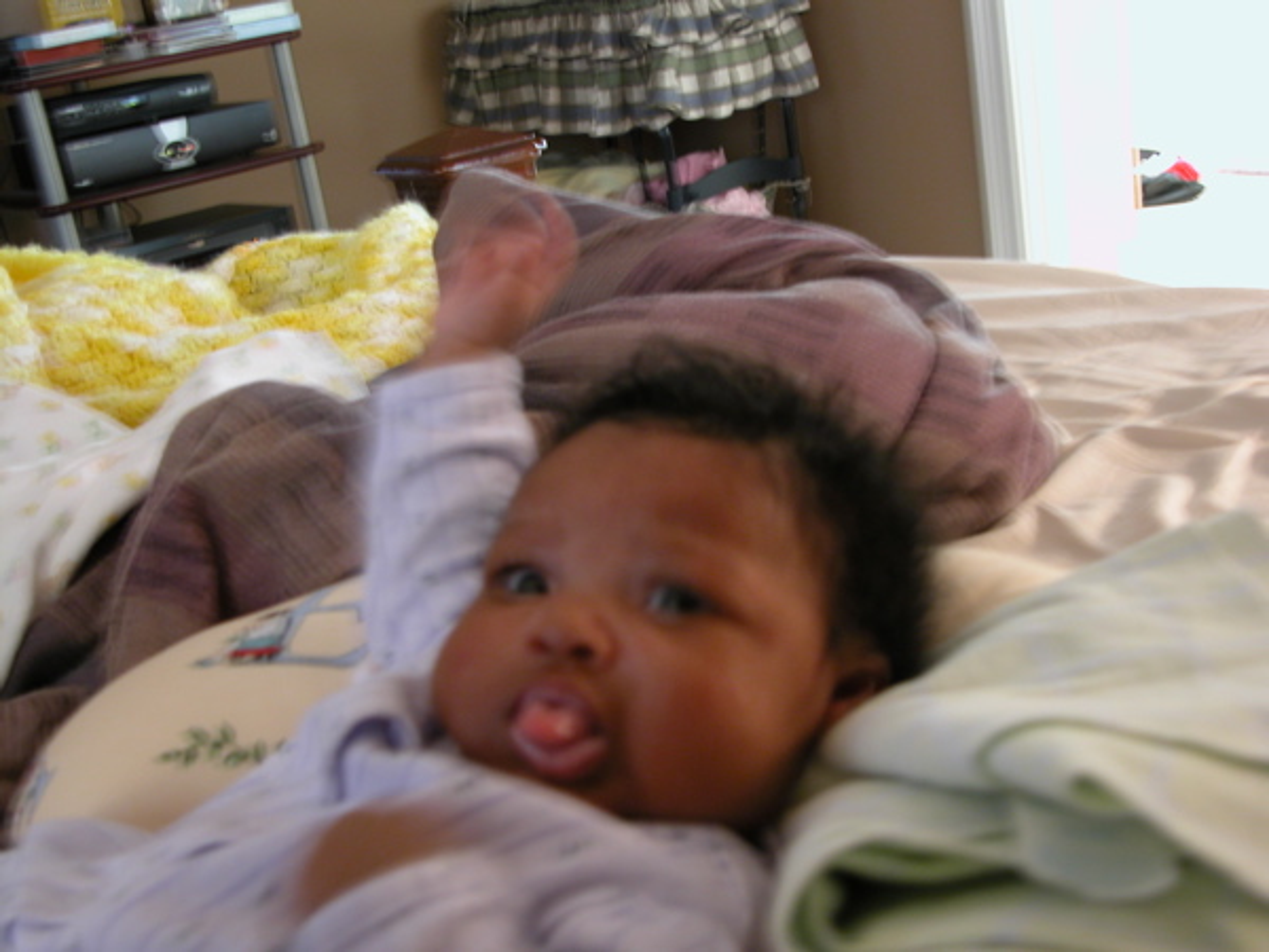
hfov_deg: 41.2
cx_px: 634
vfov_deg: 31.5
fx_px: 1686
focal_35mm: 46
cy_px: 476
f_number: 3
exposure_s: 1/4.2
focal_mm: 11.6
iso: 136
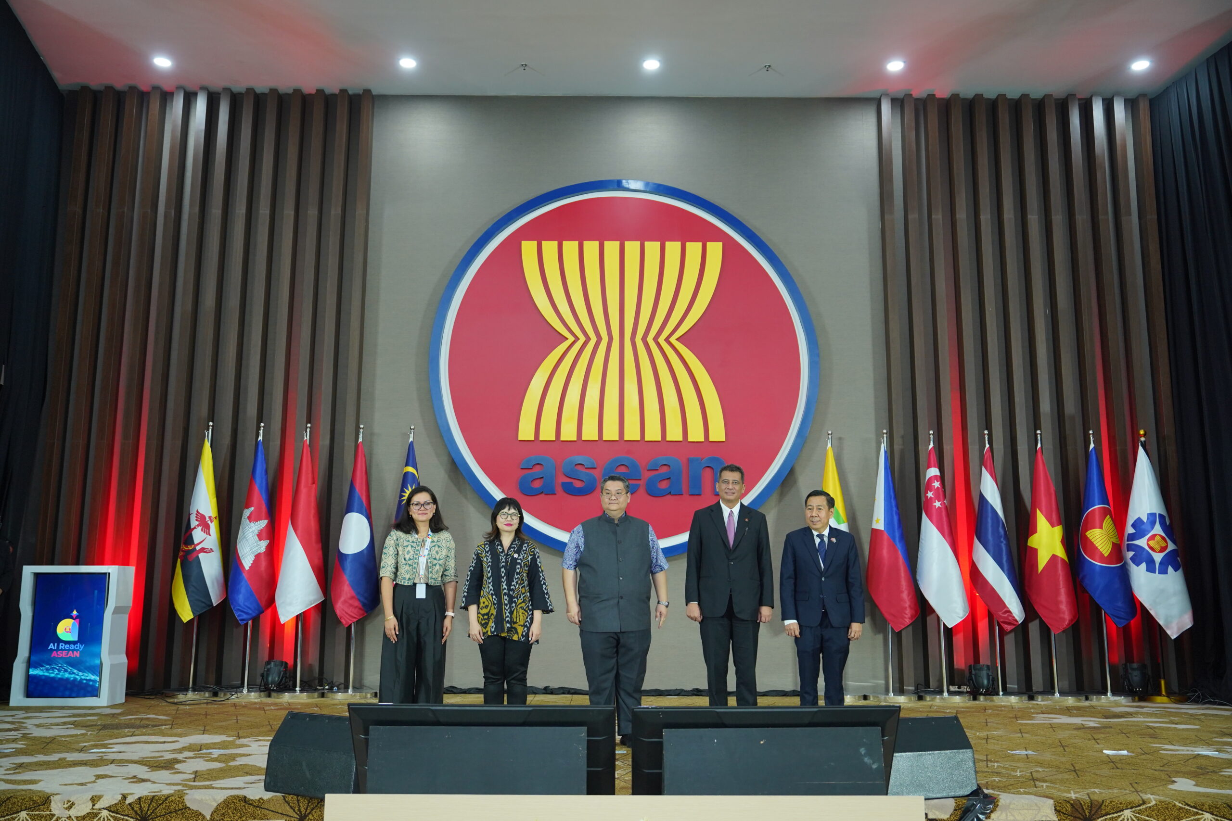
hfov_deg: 57.2
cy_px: 410
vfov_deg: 40.0
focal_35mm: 33
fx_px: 1129
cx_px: 616
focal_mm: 33
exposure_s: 1/200
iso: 1250
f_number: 3.2
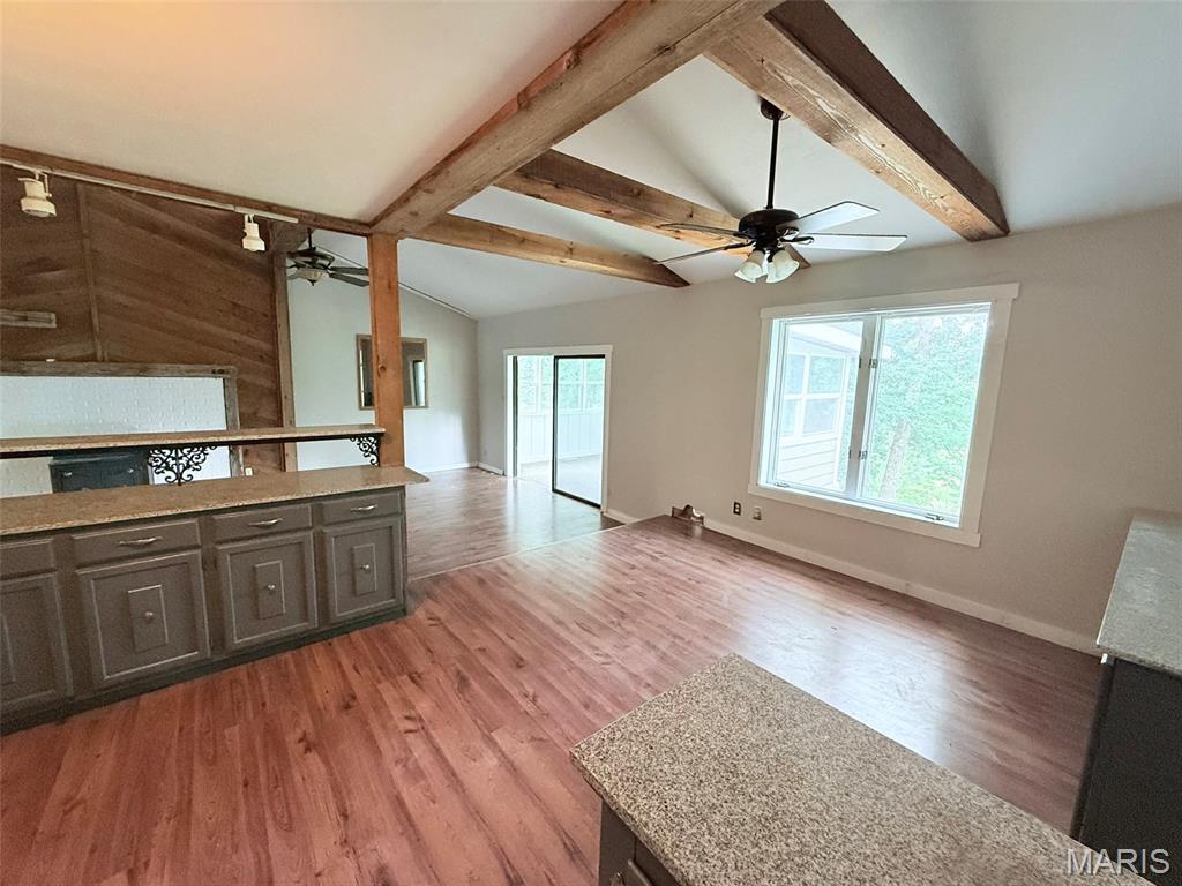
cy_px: 443
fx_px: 478
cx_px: 591
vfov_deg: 85.7
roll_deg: -1.4
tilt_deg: -7.5
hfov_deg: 102.1
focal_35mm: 14
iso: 500
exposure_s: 1/60
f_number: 2.2
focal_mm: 2.22
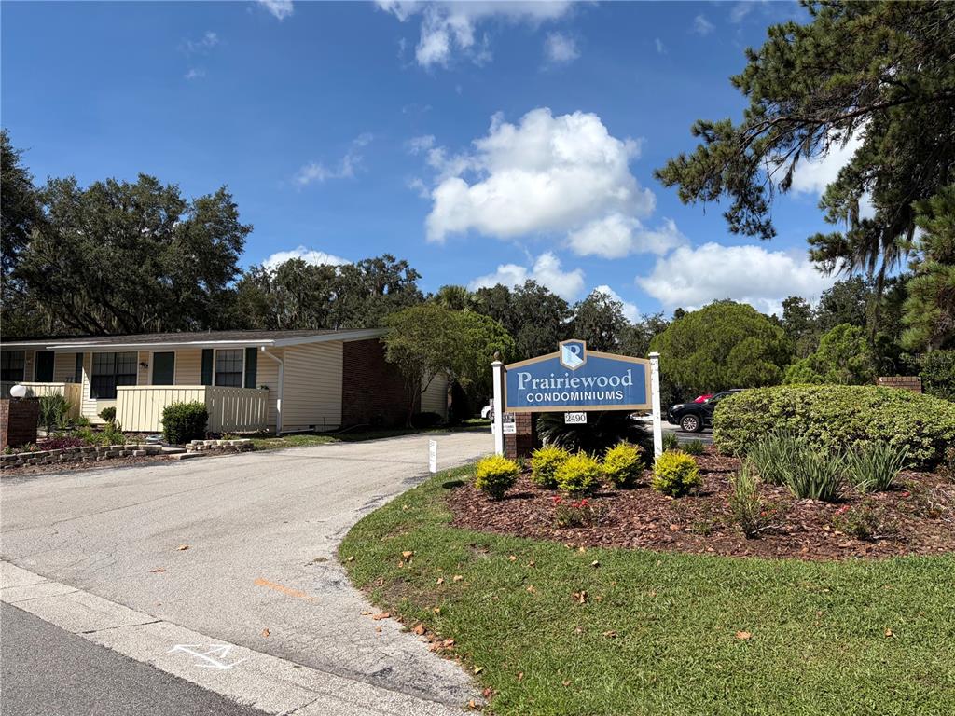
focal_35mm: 26
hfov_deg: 67.3
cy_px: 358
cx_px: 478
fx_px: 717
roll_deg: +0.7
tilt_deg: +4.3
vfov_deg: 53.1
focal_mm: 5.96
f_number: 1.6
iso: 64
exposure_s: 1/6329
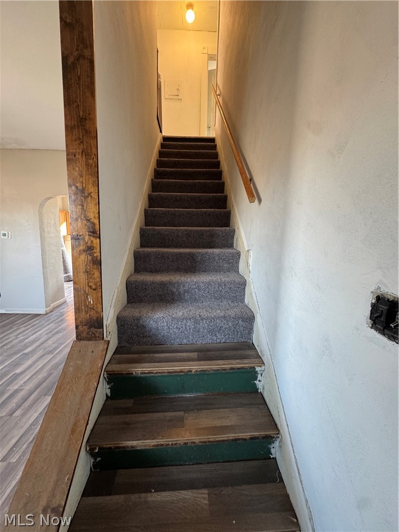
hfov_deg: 85.7
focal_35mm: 14
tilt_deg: -6.3
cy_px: 266
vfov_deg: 102.1
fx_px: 215
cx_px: 200
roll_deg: -0.4
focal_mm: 2.22
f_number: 2.2
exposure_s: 1/60
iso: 500
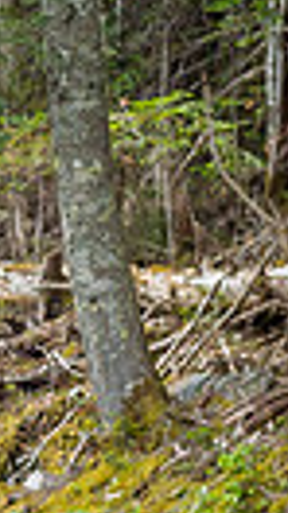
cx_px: -578
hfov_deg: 3.2
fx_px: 5077
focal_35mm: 373
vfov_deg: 5.8
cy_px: 304
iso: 400
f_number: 5.6
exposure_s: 1/640
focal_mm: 70
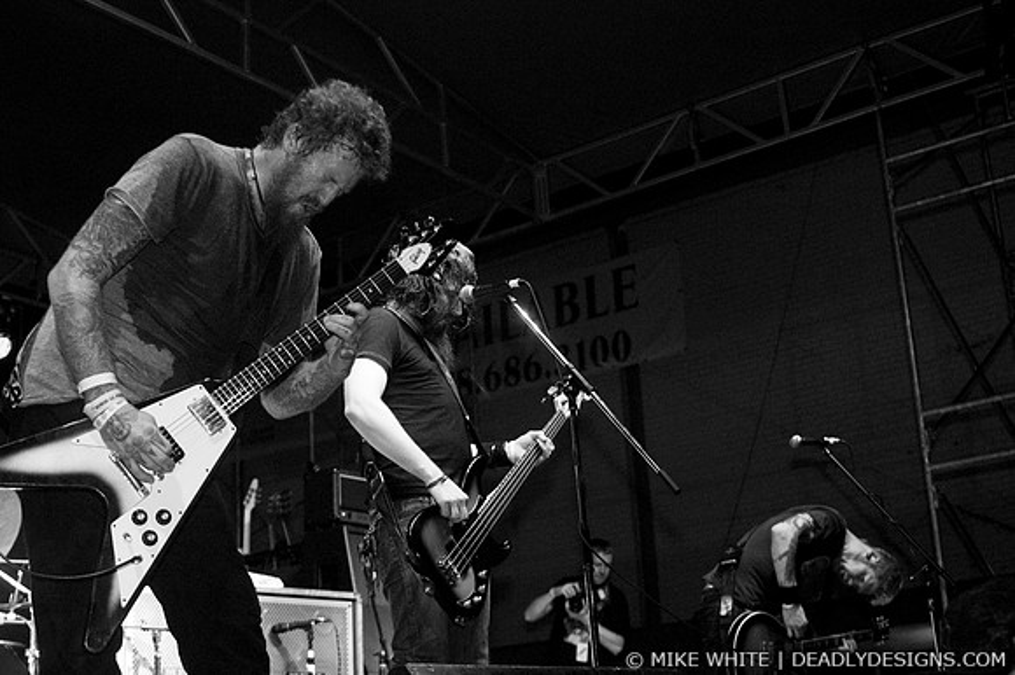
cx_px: 508
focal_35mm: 52
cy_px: 338
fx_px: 1479
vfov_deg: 25.7
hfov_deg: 37.9
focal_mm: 35
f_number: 3.2
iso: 800
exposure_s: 1/160
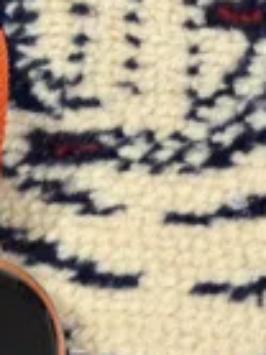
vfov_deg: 26.4
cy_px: 370
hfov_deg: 19.3
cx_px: -100
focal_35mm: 69
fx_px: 708
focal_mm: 2.22
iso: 640
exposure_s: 1/50
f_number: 2.2
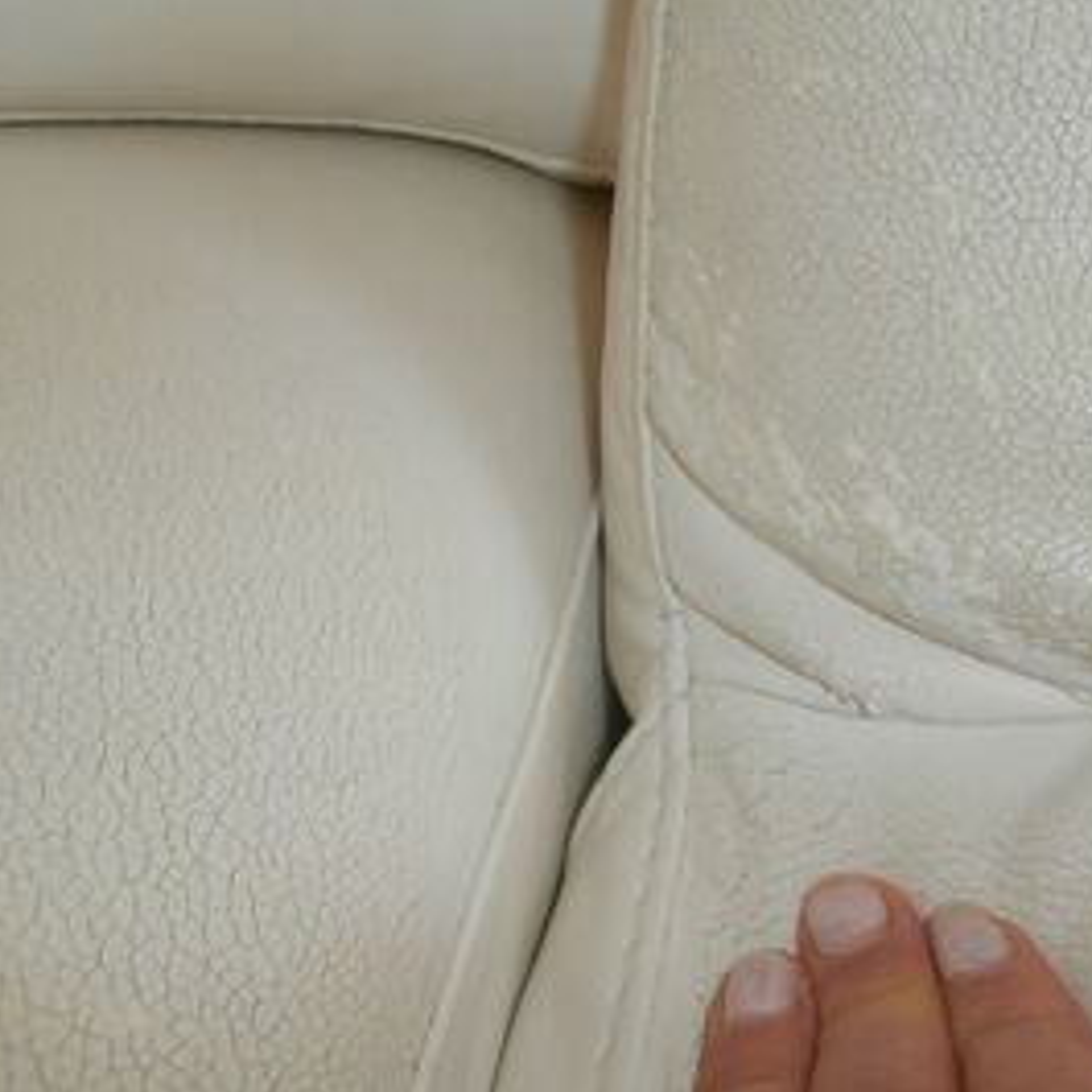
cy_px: 540
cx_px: 705
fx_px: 1285
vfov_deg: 46.0
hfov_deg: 45.5
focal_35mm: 36
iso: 200
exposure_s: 1/30
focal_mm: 5.36
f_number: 3.5
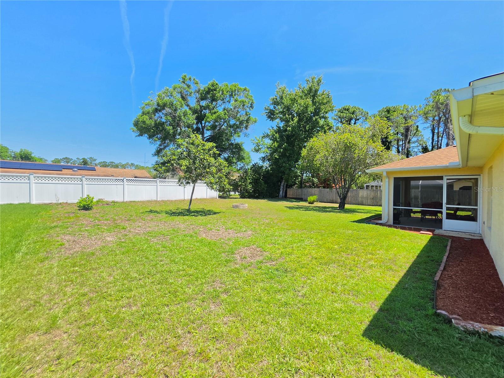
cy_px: 189
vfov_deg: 89.9
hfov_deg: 106.2
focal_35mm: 13
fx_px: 189
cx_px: 252
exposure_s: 1/1111
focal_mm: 2.2
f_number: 1.9
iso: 32
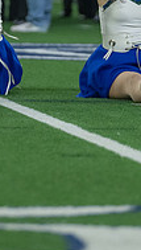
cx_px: 28
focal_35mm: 510
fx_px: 3373
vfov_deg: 4.2
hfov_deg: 2.4
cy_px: 26
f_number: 2.8
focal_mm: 159
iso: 4000
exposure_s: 1/1250
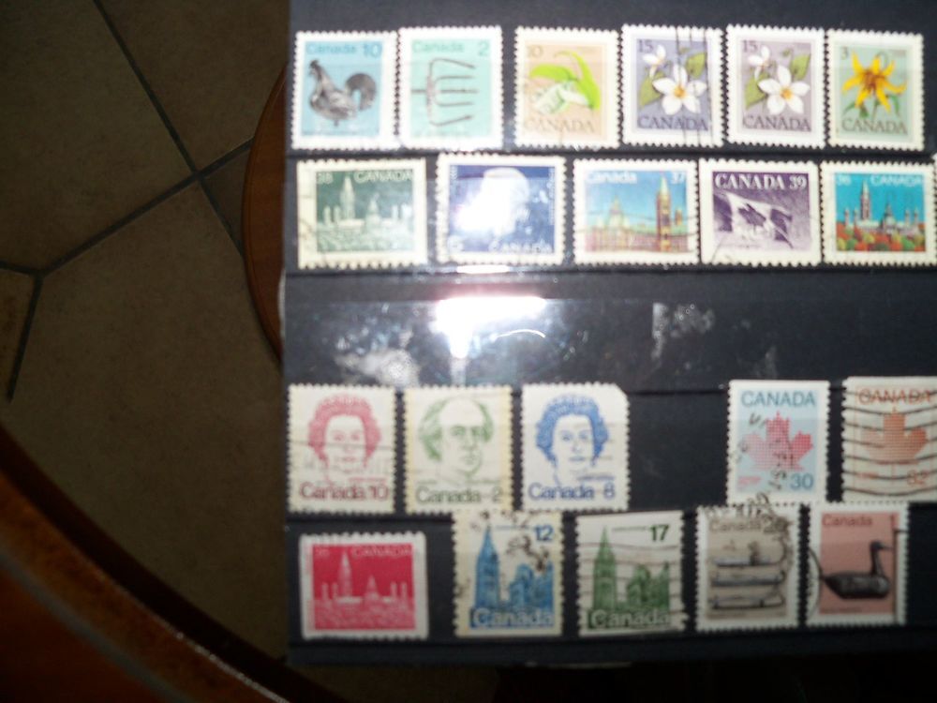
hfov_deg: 52.6
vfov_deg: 40.7
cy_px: 352
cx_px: 468
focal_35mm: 35
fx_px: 947
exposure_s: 1/30
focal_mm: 6.2
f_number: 3.5
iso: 100
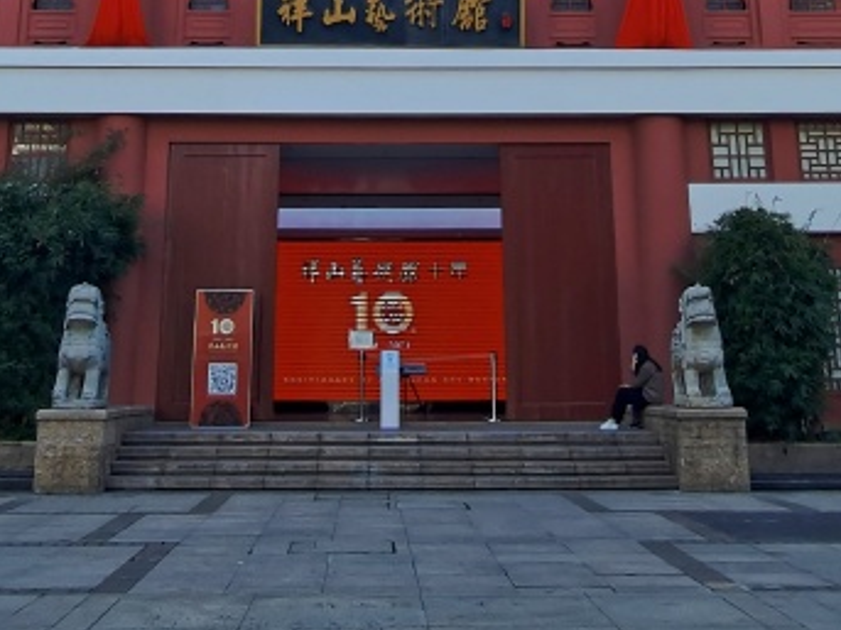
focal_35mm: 56
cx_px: 400
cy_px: -218
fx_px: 1360
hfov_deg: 34.4
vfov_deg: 22.8
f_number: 2.2
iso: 50
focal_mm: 2.26
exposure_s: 1/413
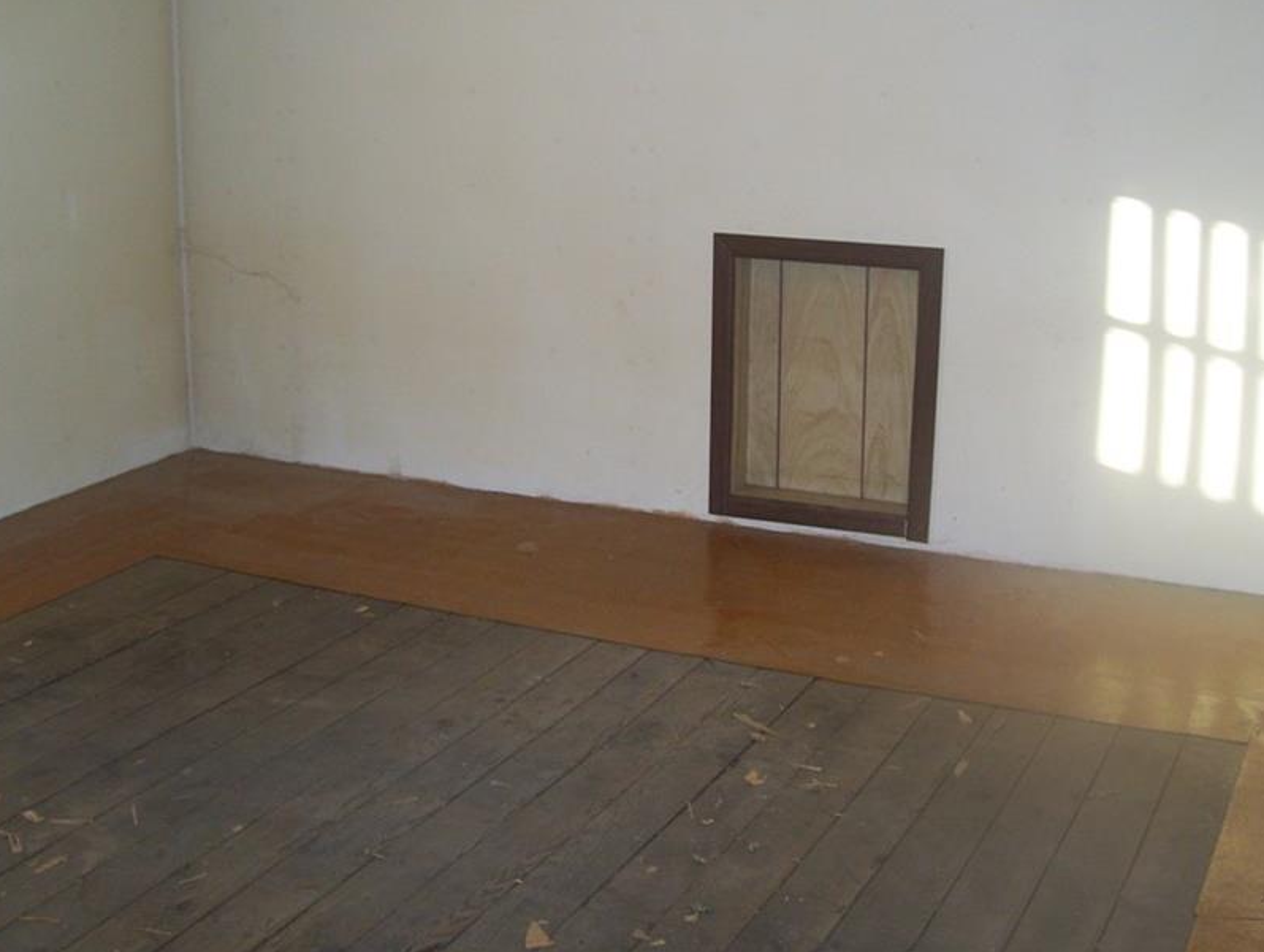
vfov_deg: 31.4
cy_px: 347
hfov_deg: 41.2
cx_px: 586
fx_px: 1682
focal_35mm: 46
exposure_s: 1/60
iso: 125
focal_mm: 6
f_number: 2.7
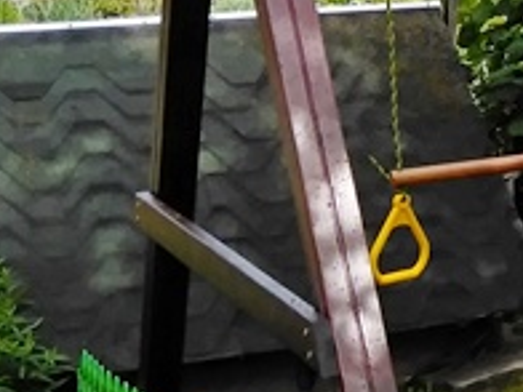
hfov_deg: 15.6
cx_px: 974
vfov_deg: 13.9
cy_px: 72
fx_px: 1602
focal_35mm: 106
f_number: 1.8
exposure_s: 1/1084
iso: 100
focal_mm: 3.63
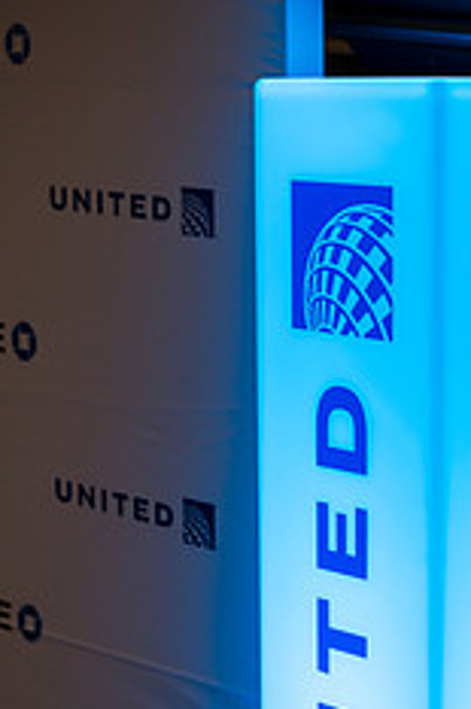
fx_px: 2083
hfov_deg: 12.9
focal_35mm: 106
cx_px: 366
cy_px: 517
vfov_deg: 19.2
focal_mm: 55
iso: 320
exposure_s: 1/80
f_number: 2.2
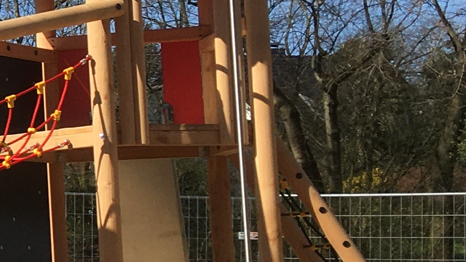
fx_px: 1693
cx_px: -507
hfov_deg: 13.2
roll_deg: +1.7
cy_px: 130
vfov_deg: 8.9
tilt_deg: +4.5
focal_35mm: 137
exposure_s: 1/1508
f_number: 2.2
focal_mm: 4.15
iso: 25
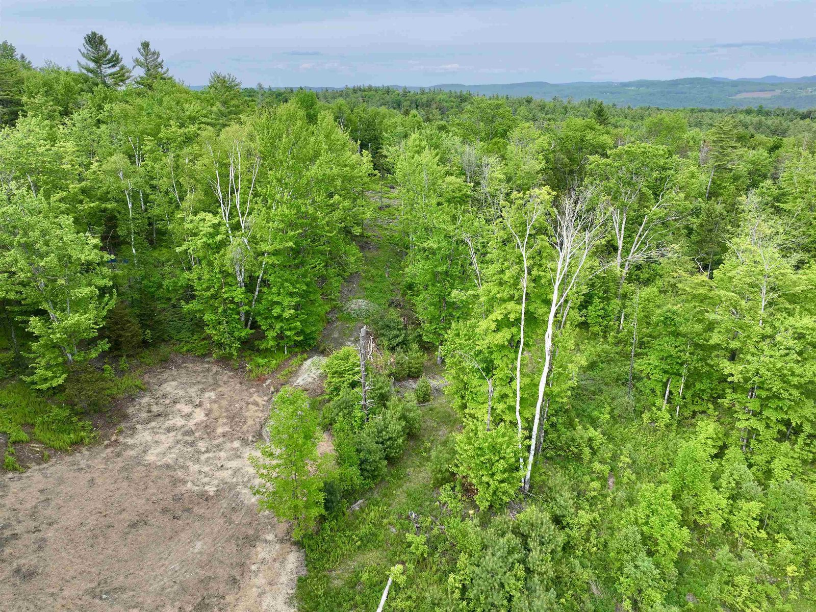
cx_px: 408
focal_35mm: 24
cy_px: 306
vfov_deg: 56.8
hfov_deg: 71.6
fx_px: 566
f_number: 2.8
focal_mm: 12.29
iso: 140
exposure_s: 1/1000
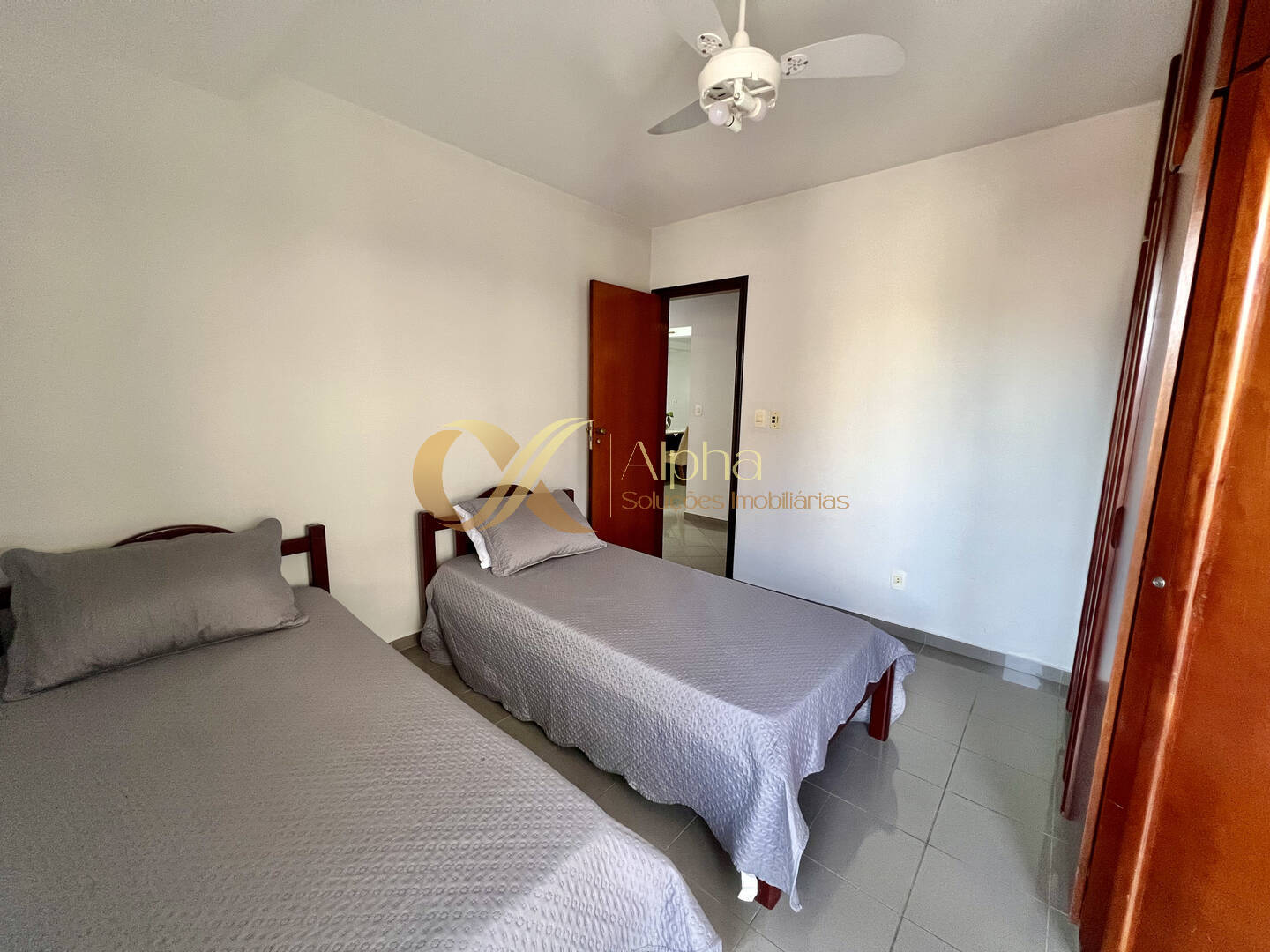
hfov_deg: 106.2
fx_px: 477
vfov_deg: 89.9
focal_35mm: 13
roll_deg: -1.0
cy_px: 476
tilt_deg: -8.4
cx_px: 635
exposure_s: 1/60
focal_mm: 1.57
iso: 320
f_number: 1.8
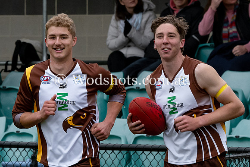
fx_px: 4286
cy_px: 92
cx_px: 64
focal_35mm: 617
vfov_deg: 2.2
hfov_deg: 3.3
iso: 640
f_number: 5
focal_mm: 135
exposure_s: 1/800
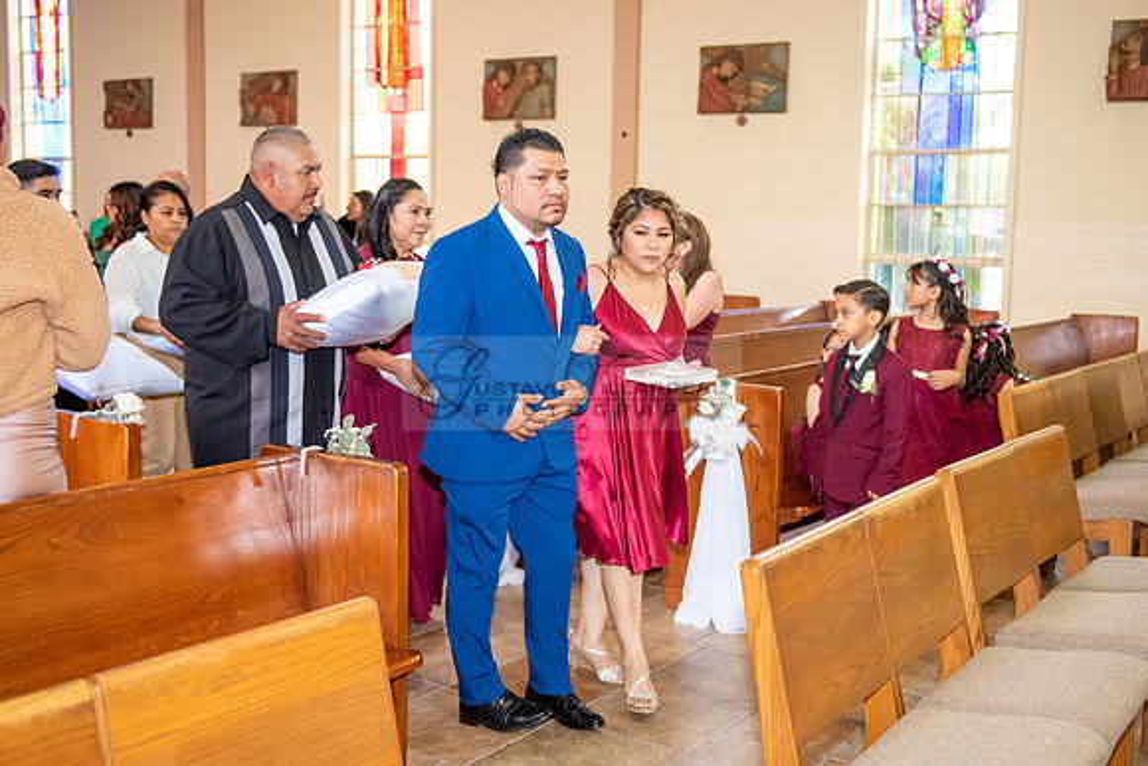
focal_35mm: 43
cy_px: 366
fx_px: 1360
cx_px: 607
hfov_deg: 45.8
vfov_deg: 31.5
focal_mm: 34
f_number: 2.8
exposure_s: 1/250
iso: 2000
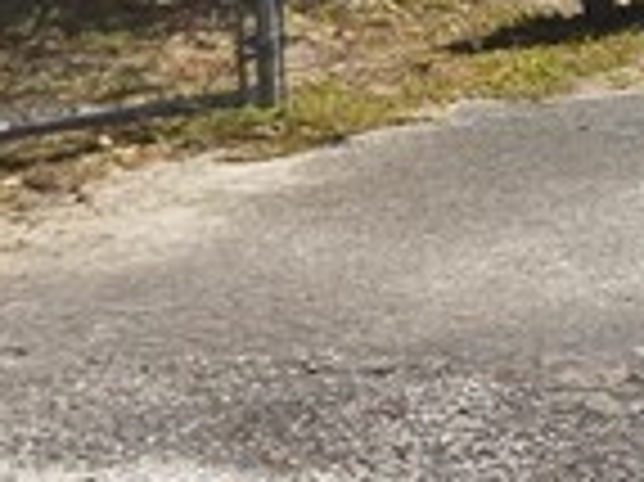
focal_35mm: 165
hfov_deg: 8.7
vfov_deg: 8.9
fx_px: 3067
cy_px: -122
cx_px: 2220
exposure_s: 1/5296
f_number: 1.7
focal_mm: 6.3
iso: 80
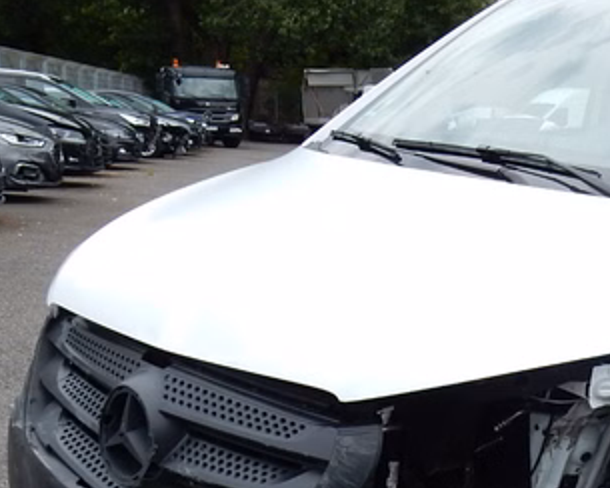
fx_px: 1155
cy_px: 396
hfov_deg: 27.6
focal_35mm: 64
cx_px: 634
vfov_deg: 23.5
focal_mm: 4.5
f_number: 3.7
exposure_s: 1/320
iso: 125
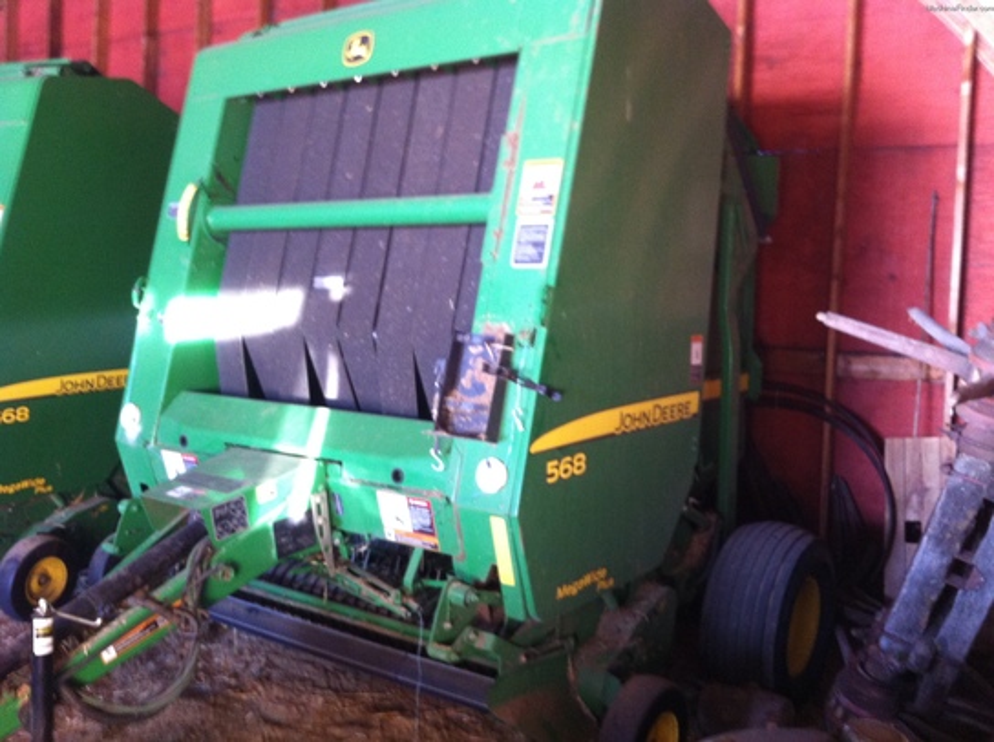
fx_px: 1003
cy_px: 371
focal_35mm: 35
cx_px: 497
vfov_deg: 40.6
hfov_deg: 52.7
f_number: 2.8
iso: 200
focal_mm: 3.85
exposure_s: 1/15
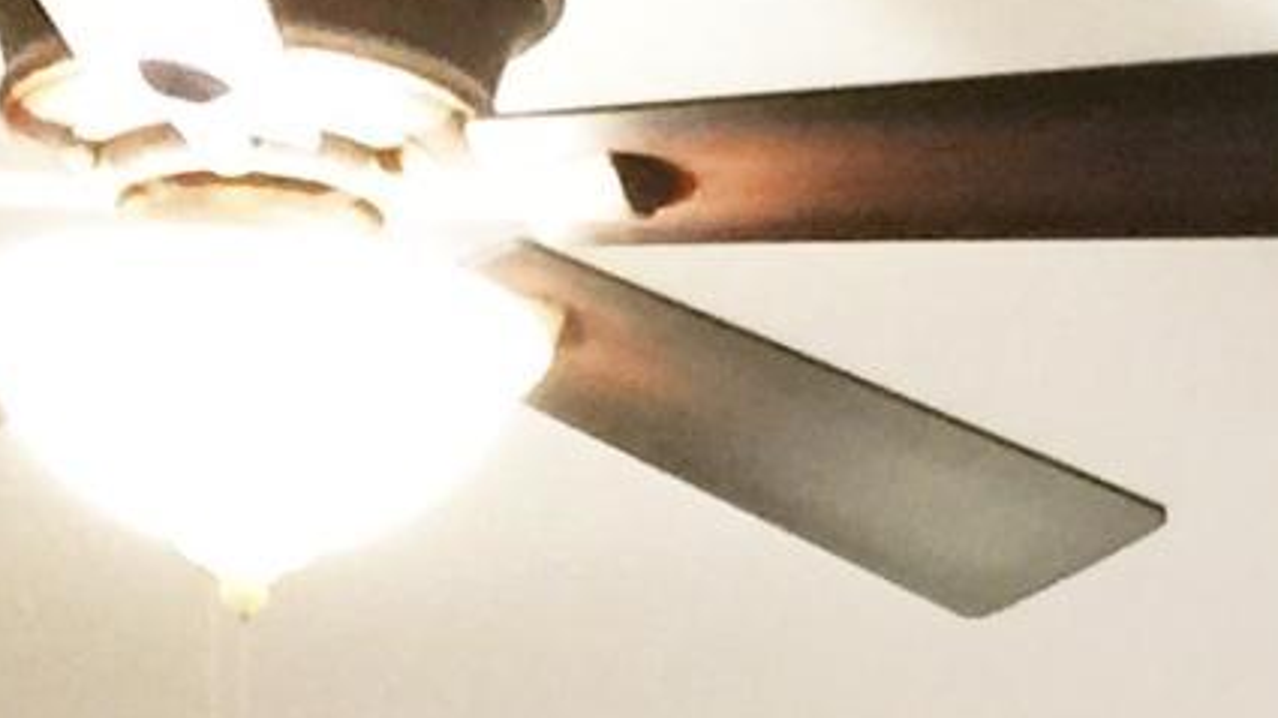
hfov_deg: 9.6
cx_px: 1305
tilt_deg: -0.6
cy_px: 2734
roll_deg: -1.3
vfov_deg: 5.0
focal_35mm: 223
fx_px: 7556
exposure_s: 1/10
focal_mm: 4.15
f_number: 2.2
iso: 100
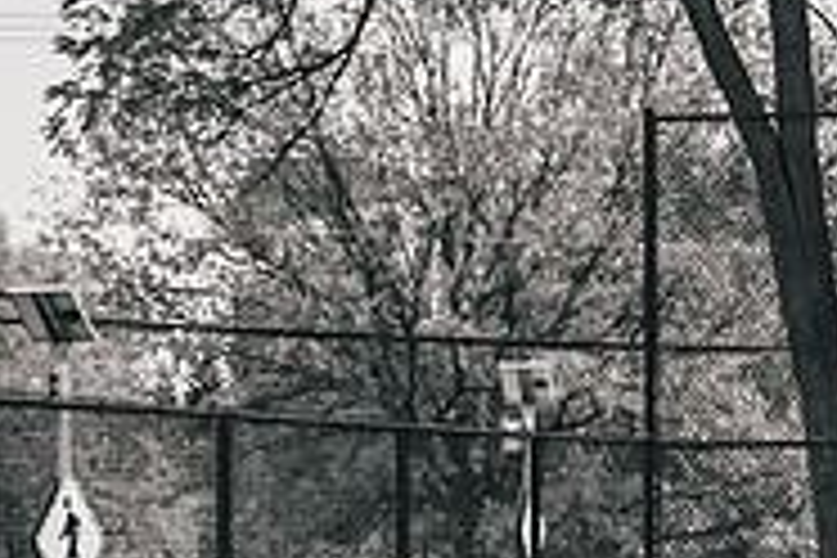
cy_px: 803
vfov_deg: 8.6
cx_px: 648
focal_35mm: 156
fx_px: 3627
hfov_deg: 13.1
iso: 800
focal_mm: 50
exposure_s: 1/1000
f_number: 6.3
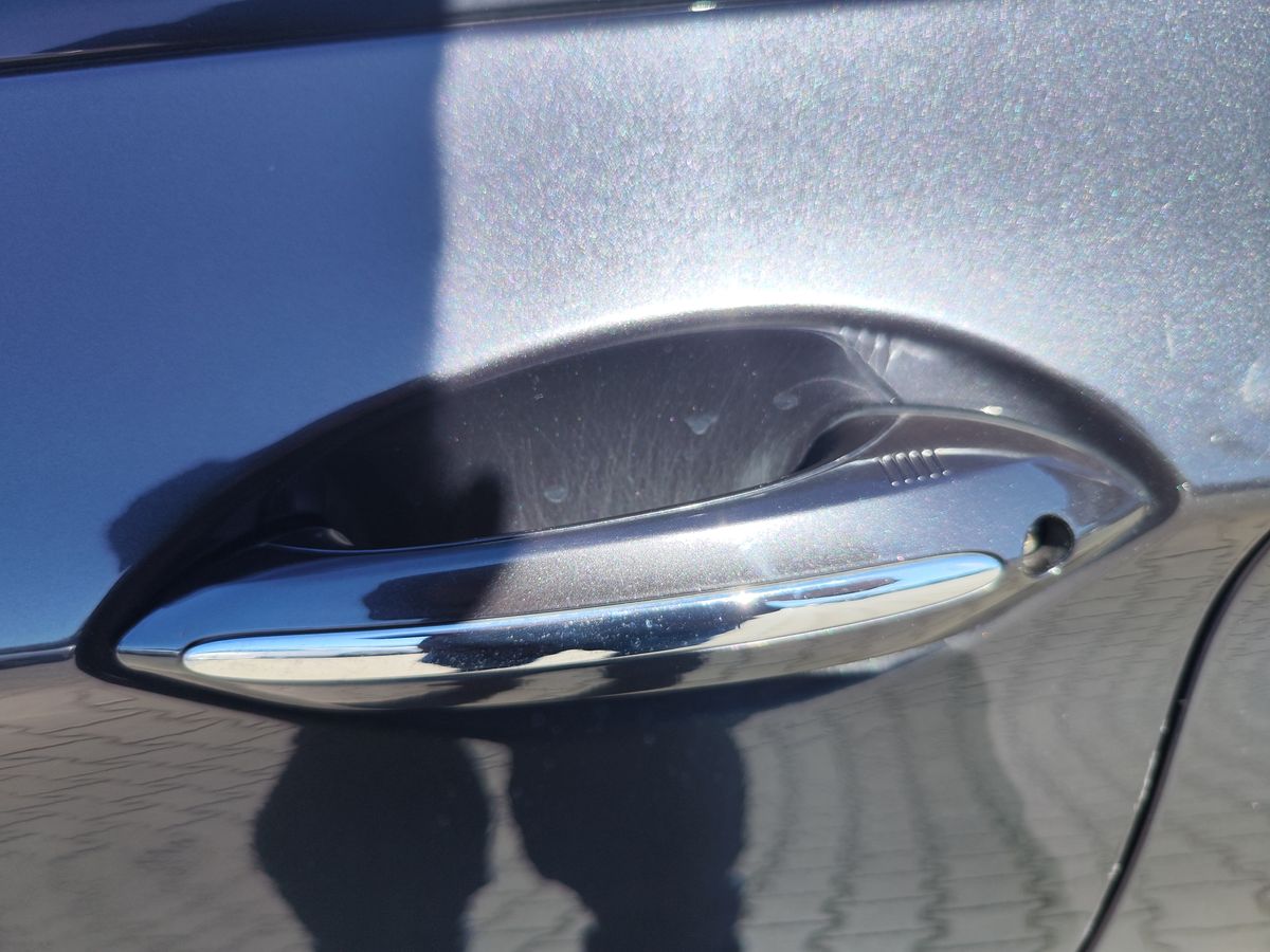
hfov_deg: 73.9
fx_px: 844
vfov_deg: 58.9
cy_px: 476
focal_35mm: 23
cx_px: 635
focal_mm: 7.01
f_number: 1.69
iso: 50
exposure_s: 1/476
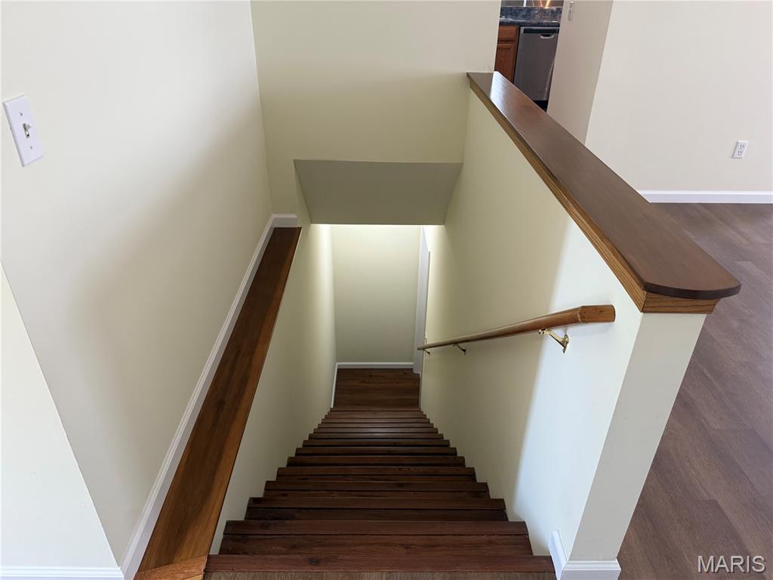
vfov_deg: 56.8
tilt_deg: -30.2
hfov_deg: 71.6
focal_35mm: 24
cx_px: 386
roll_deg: -0.9
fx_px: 536
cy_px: 290
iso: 200
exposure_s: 1/60
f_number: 1.78
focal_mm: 6.76
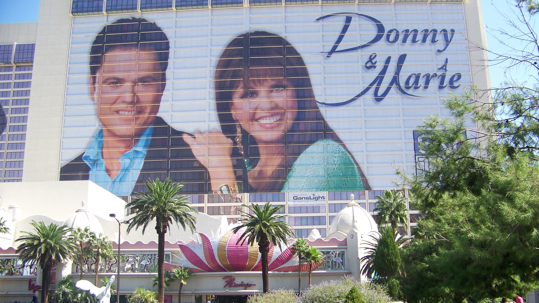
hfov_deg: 50.5
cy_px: 180
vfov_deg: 29.6
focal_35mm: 40
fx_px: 572
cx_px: 273
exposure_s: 1/400
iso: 64
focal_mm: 5.85
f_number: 2.8
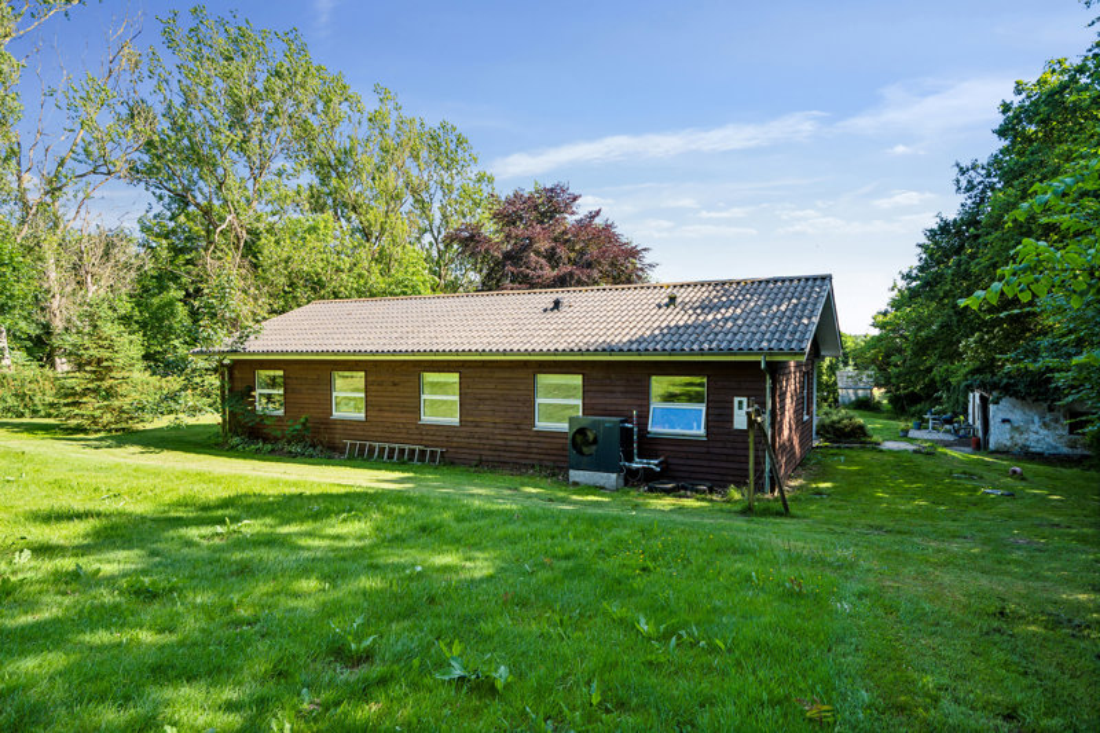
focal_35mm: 21
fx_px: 641
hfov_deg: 81.2
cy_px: 366
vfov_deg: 59.5
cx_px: 550
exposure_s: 1/1000
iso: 400
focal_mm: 21
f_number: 4
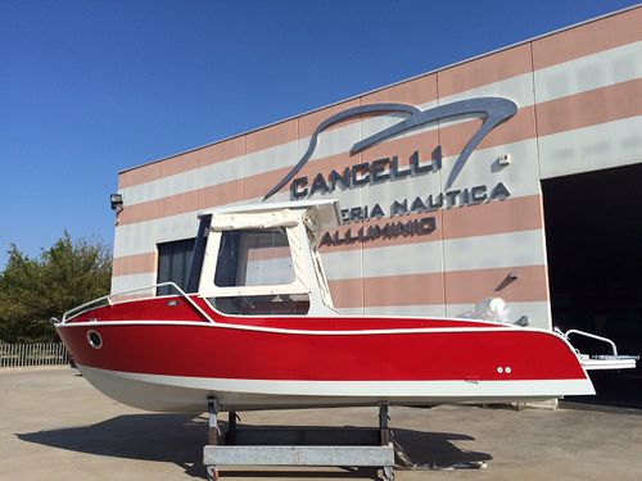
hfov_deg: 61.7
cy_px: 240
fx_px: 538
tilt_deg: +9.4
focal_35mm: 29
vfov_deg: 48.2
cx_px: 321
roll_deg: +1.1
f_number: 2.2
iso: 32
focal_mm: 4.15
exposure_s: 1/3731
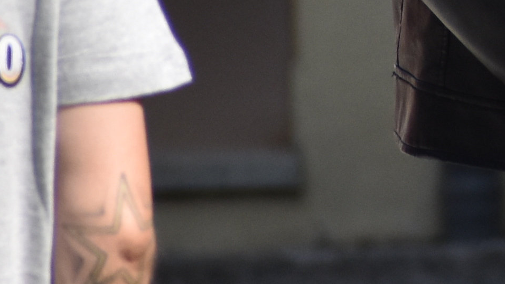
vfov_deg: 0.4
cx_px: 823
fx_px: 39627
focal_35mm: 2959
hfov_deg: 0.7
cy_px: -190
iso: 400
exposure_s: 1/1250
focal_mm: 300
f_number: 6.3
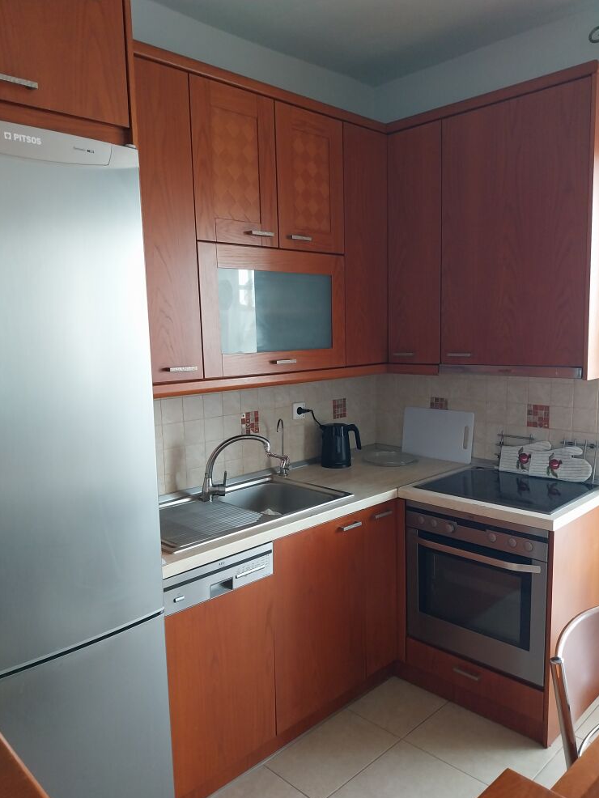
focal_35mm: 27
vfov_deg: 65.3
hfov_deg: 51.4
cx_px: 296
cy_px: 414
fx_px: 623
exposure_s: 1/60
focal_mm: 4
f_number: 1.8
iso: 250
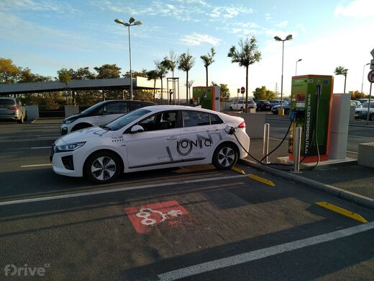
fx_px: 281
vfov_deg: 53.1
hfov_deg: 67.3
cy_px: 140
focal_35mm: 26
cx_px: 187
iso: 100
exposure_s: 1/502
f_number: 2.2
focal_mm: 3.46
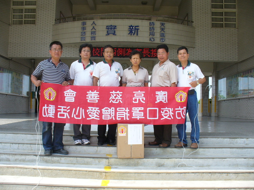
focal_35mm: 37
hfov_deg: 50.1
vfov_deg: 38.7
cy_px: 95
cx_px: 127
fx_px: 271
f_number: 5.6
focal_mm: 6.1
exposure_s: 1/160
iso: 80
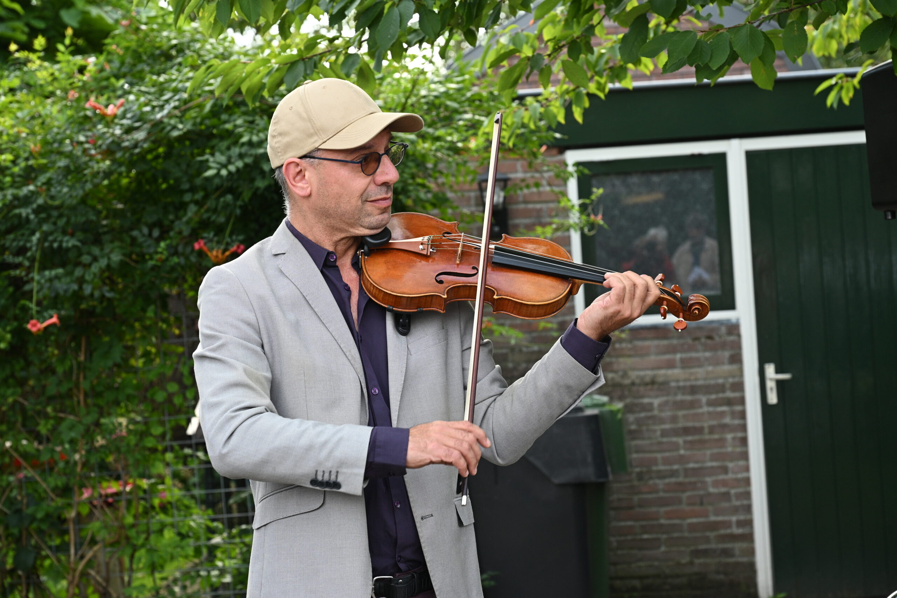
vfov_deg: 14.6
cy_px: 299
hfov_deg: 21.7
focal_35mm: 94
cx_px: 448
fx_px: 2342
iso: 500
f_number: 8
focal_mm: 94
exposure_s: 1/160
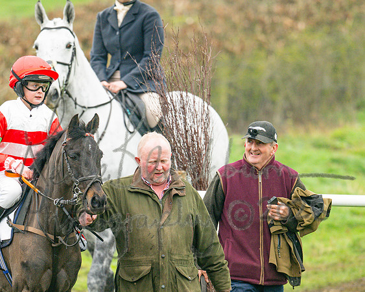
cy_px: 153
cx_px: 97
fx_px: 8939
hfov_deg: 2.3
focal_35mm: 828
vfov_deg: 1.9
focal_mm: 400
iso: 400
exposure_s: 1/500
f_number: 4.5
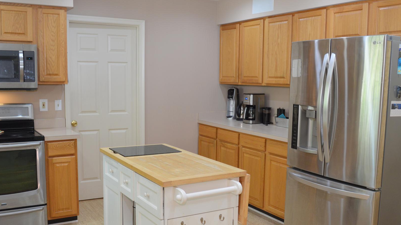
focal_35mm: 36
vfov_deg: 32.8
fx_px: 383
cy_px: 132
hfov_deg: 55.3
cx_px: 202
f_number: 3.5
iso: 400
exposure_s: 1/50
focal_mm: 18
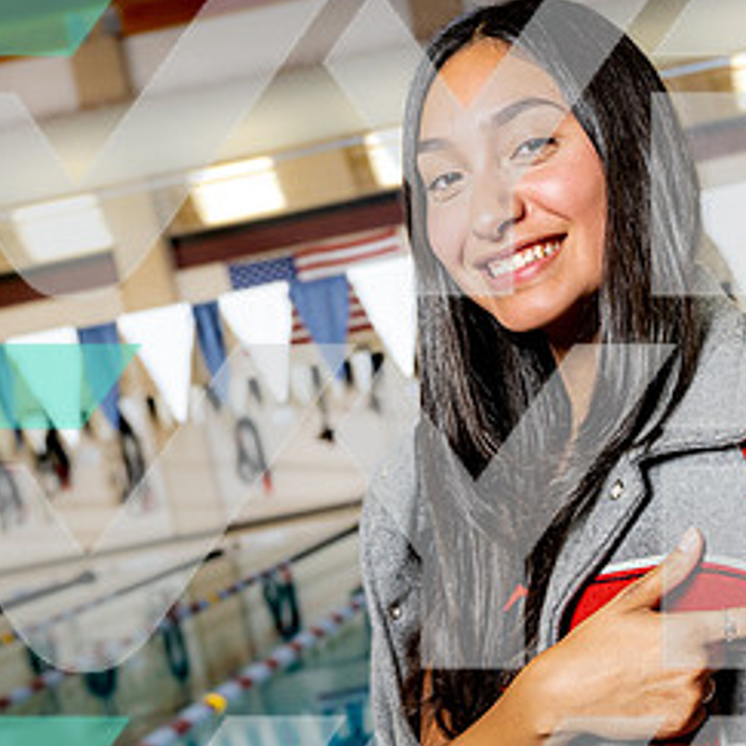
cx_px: 602
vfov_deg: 23.5
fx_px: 1780
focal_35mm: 73
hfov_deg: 23.3
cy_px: 508
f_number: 5.6
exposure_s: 1/250
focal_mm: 36
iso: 320
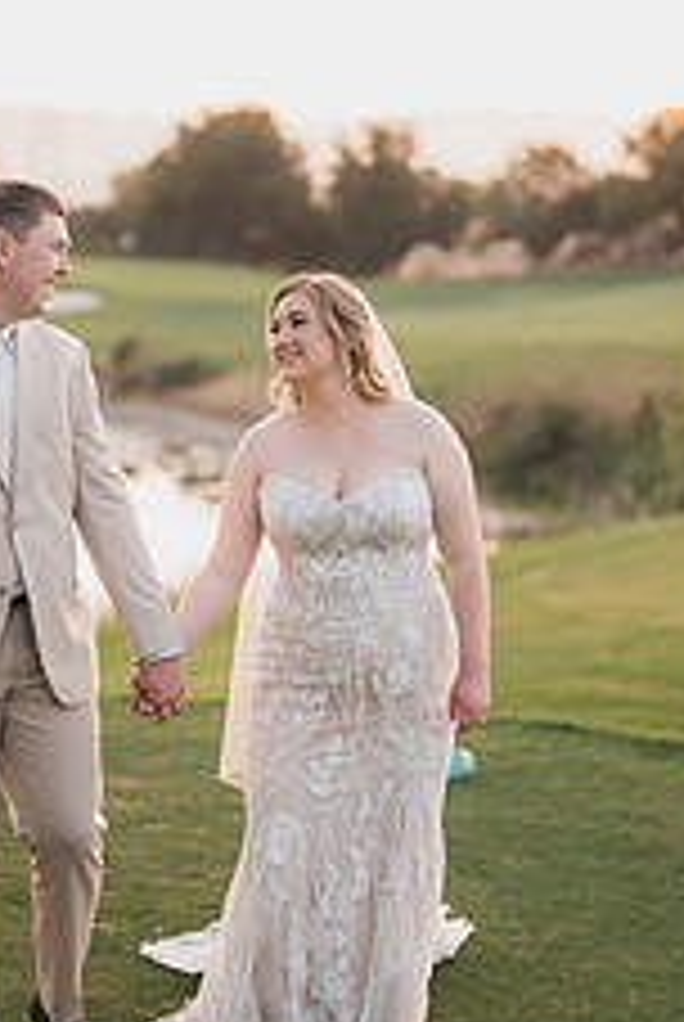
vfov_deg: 20.5
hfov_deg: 13.8
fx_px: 2813
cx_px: 189
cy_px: 365
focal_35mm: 99
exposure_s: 1/800
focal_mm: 50
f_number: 1.2
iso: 640
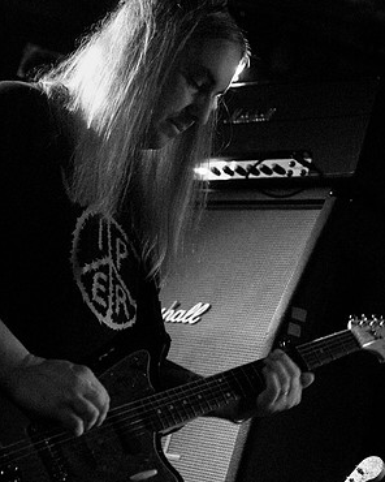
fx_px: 1268
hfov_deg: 17.3
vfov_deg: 21.5
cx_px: 193
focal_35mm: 89
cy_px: 263
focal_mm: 52
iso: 1600
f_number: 2.8
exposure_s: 1/60
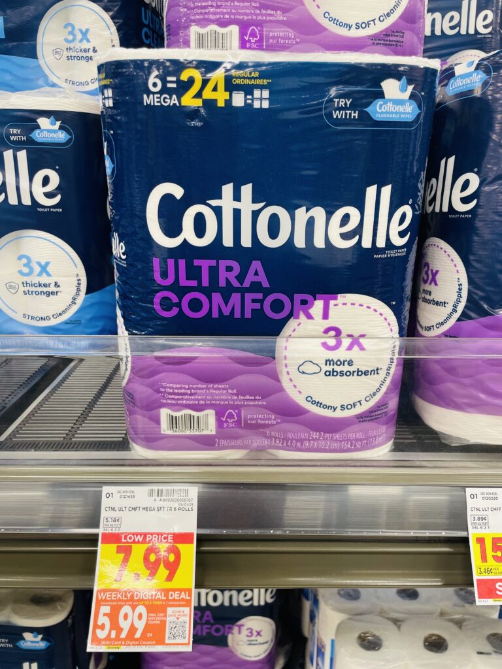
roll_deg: -0.7
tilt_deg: -12.0
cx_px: 251
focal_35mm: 26
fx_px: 503
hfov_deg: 53.1
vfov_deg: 67.3
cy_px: 334
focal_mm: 4.2
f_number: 1.6
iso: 80
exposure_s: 1/60
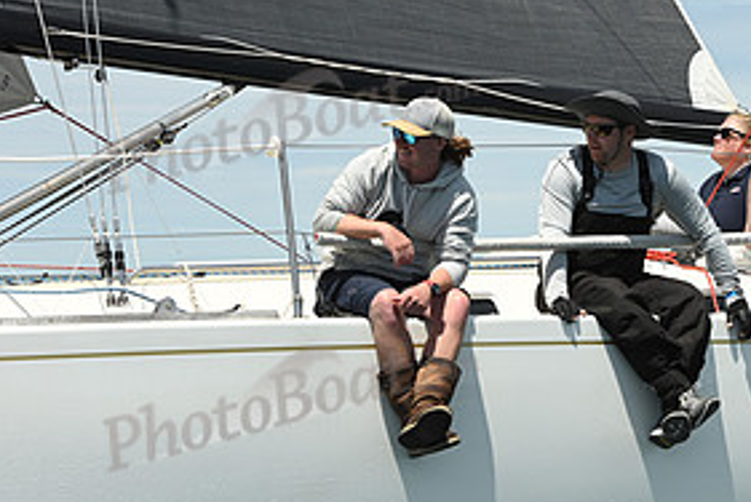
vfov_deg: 7.0
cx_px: 620
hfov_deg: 10.4
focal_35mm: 196
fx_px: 4093
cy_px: 226
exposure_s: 1/1000
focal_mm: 95
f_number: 9
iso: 320
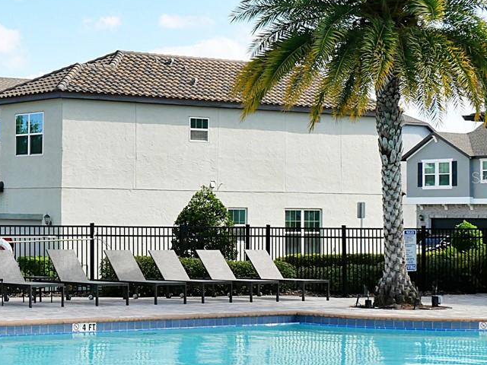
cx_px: -65
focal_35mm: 100
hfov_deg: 18.8
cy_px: 177
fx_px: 1407
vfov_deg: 14.8
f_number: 9
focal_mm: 20
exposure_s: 1/400
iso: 200
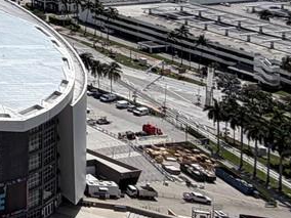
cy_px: -163
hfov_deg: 15.8
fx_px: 664
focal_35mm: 79
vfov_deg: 16.1
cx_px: -366
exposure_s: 1/1464
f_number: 2.2
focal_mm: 2.22
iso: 20
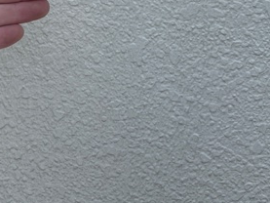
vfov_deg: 23.0
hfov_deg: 30.1
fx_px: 468
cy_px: -20
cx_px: 6
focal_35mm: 60
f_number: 1.6
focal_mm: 4.2
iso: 32
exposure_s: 1/1490
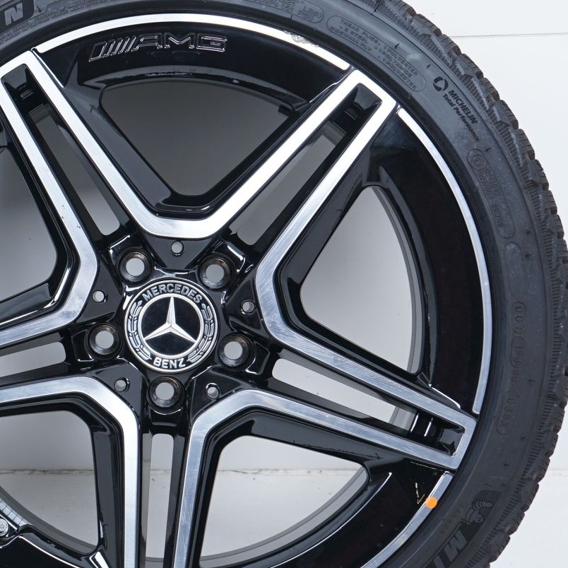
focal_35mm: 73
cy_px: 302
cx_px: 35
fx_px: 1355
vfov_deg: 23.7
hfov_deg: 22.9
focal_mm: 36
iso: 250
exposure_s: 1/100
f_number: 7.1
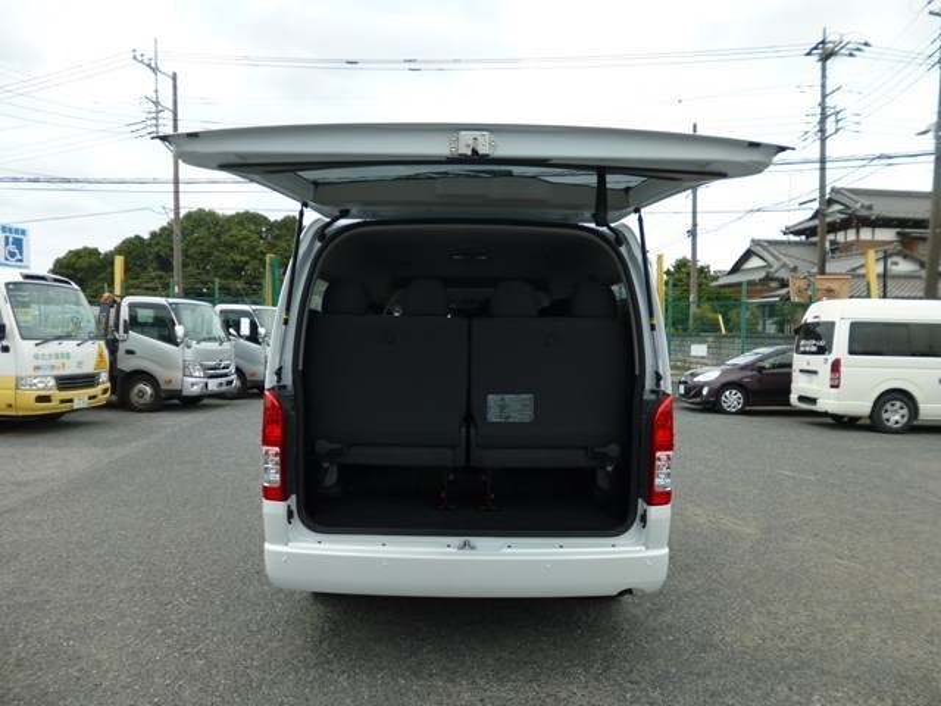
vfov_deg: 56.8
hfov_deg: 71.6
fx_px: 652
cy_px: 353
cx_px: 470
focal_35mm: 24
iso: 100
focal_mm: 4.3
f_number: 2.8
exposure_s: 1/800
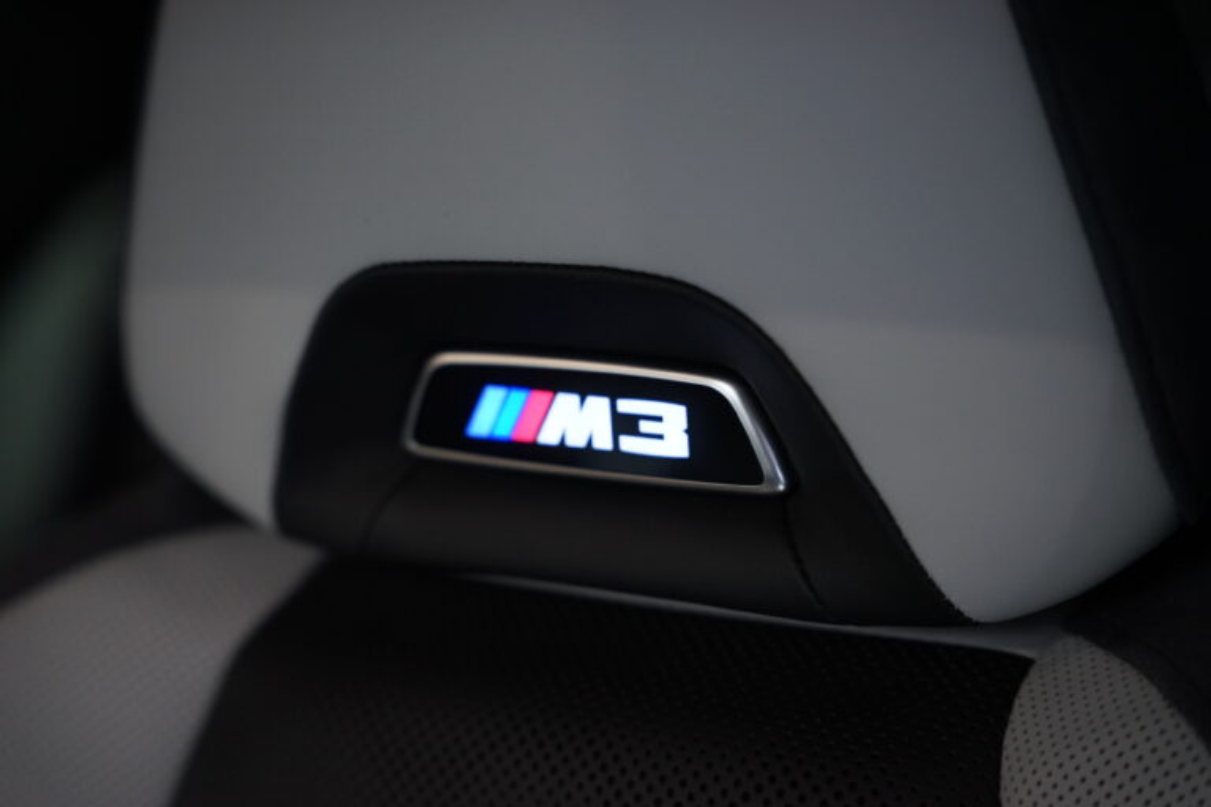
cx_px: 606
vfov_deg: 19.5
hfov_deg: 28.8
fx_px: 2355
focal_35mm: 70
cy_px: 404
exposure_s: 1/80
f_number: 2.8
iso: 1600
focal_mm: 70
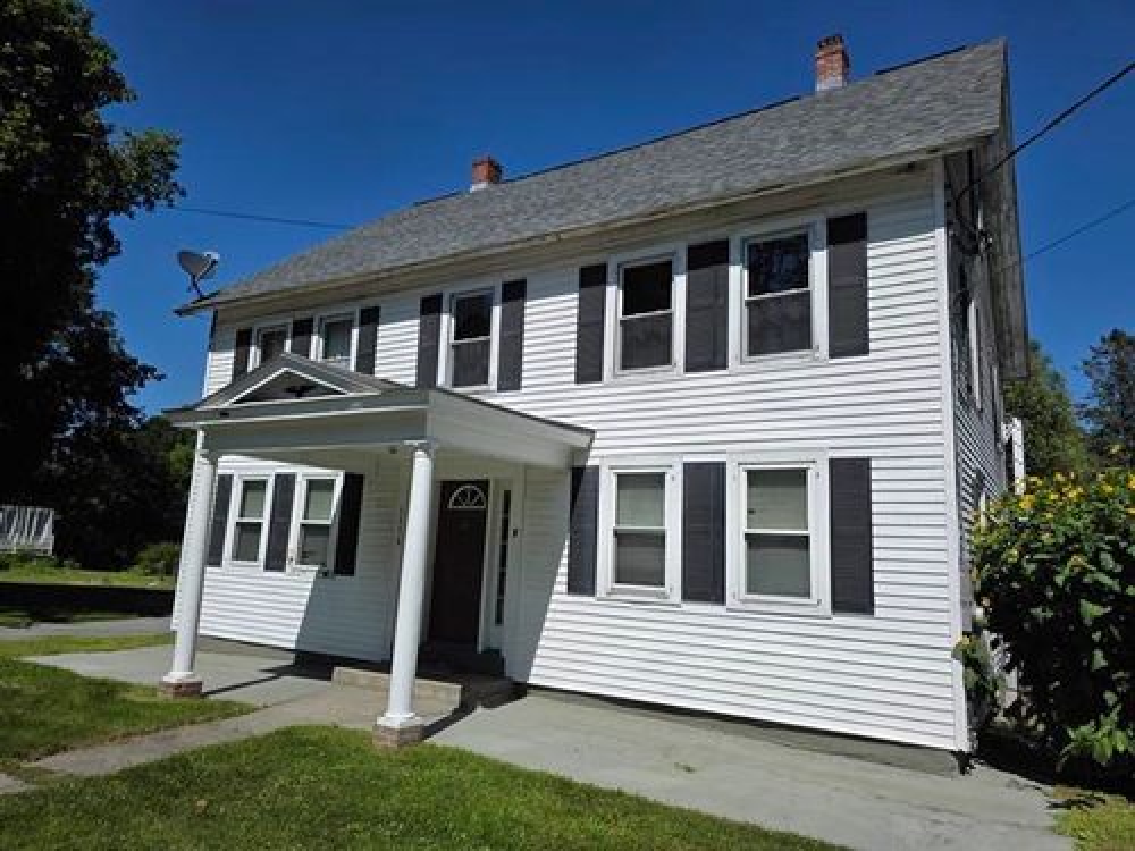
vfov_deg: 58.9
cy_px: 426
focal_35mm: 23
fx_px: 754
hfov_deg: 73.9
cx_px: 568
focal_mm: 6.3
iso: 64
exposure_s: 1/7944
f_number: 1.7
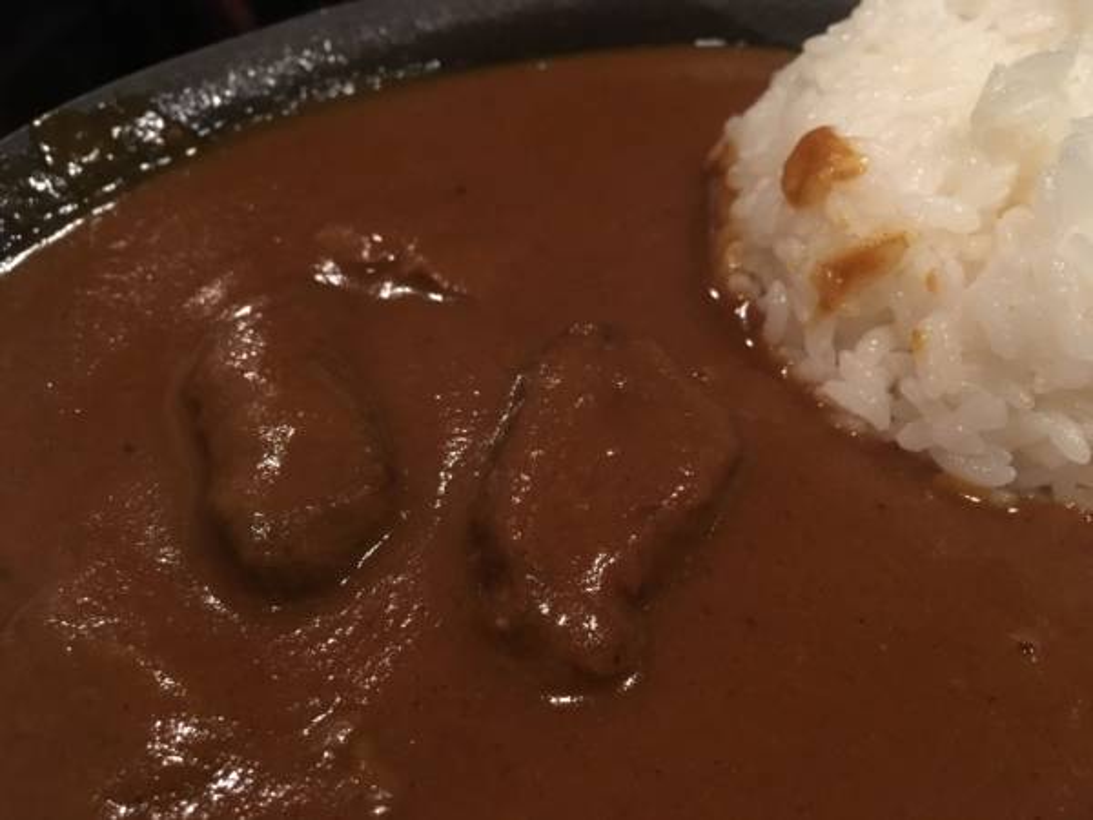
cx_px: 546
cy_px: 410
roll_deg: +2.8
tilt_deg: -44.7
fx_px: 916
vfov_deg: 48.2
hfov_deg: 61.7
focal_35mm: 29
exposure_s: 1/15
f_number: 2.2
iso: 250
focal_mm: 4.15
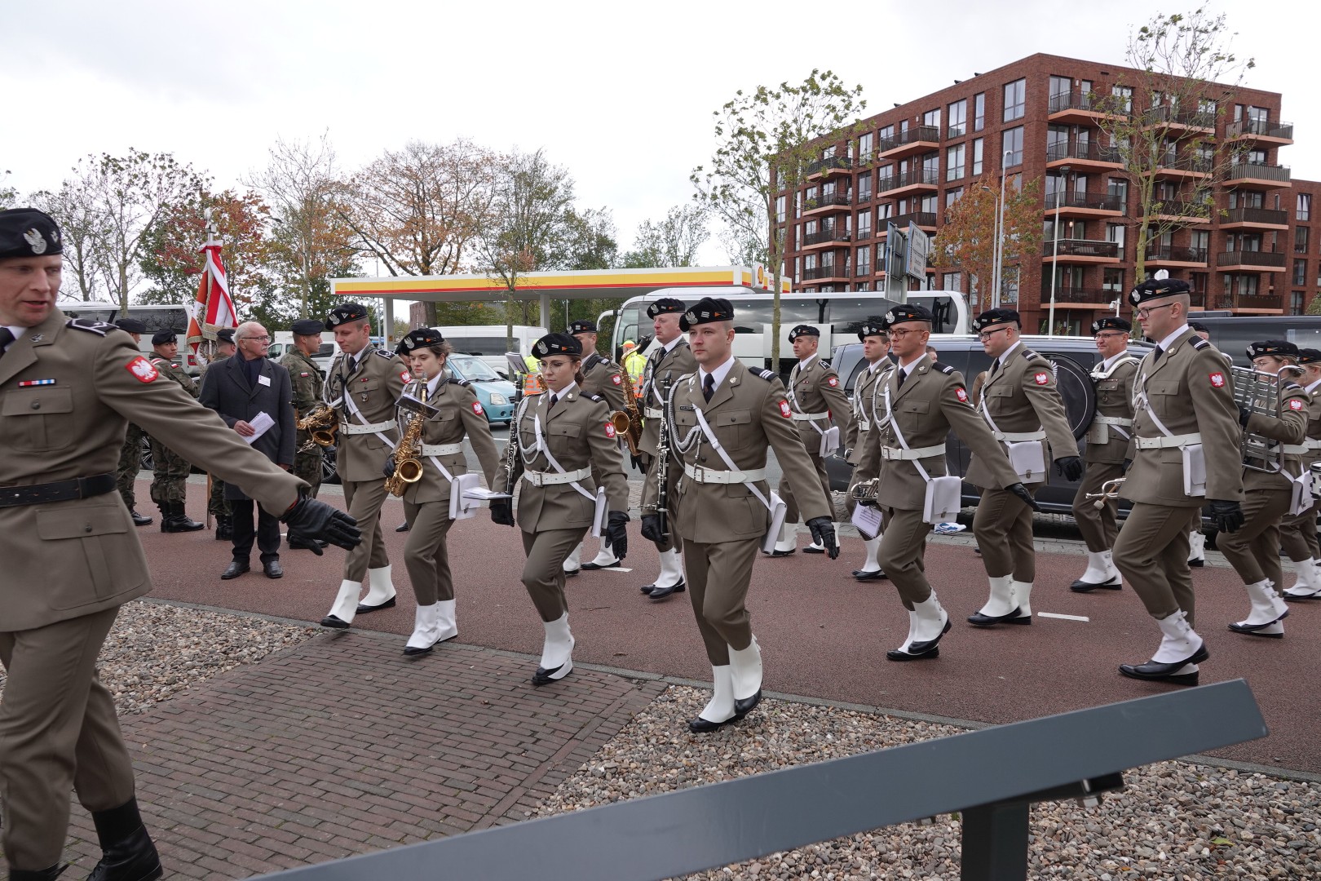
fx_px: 881
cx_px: 660
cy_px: 440
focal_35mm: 24
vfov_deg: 53.1
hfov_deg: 73.7
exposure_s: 1/250
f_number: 3.2
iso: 100
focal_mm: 8.8
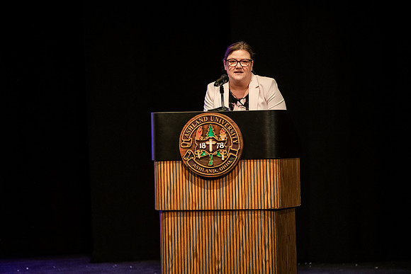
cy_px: 137
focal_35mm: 200
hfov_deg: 10.3
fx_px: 2284
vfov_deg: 6.9
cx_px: 206
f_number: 3.2
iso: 3200
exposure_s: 1/200
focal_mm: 200
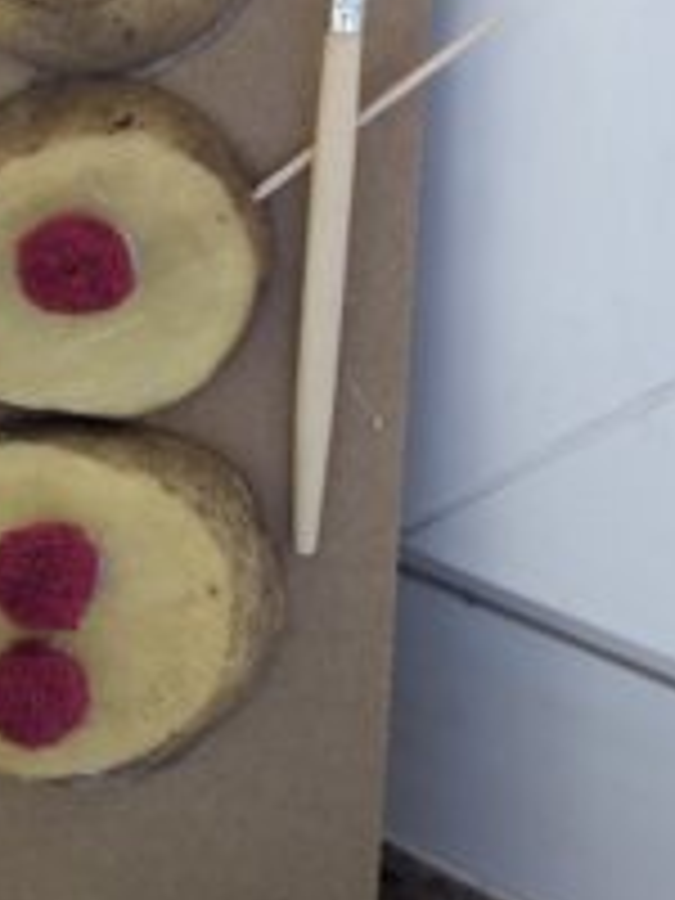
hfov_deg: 26.3
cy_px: 306
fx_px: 1404
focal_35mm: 54
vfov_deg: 35.2
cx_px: 99
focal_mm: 4.38
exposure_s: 1/50
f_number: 1.73
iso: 377
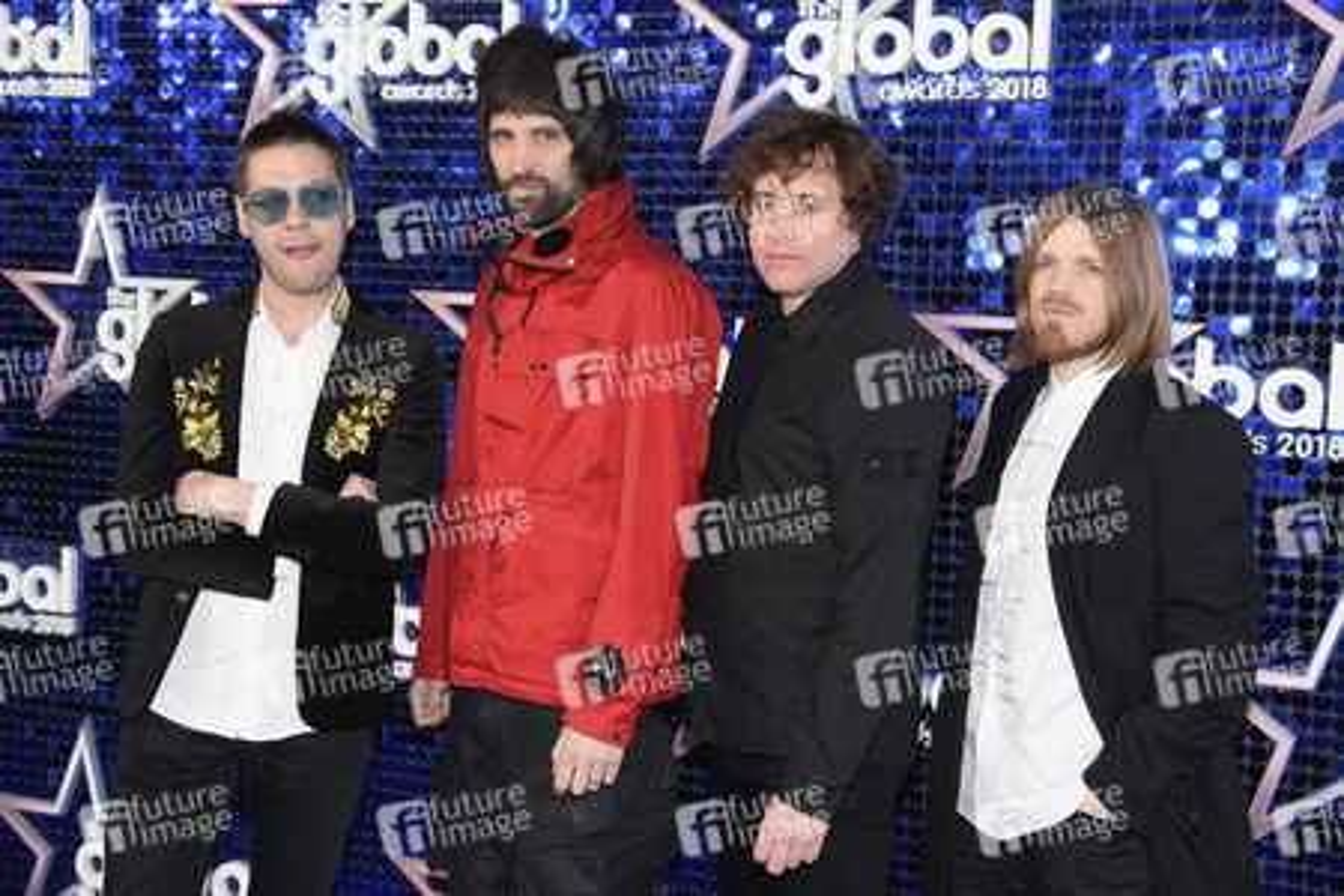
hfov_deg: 38.2
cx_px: 672
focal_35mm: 52
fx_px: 1941
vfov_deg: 26.0
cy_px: 448
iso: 800
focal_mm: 52
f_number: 5.6
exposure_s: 1/250
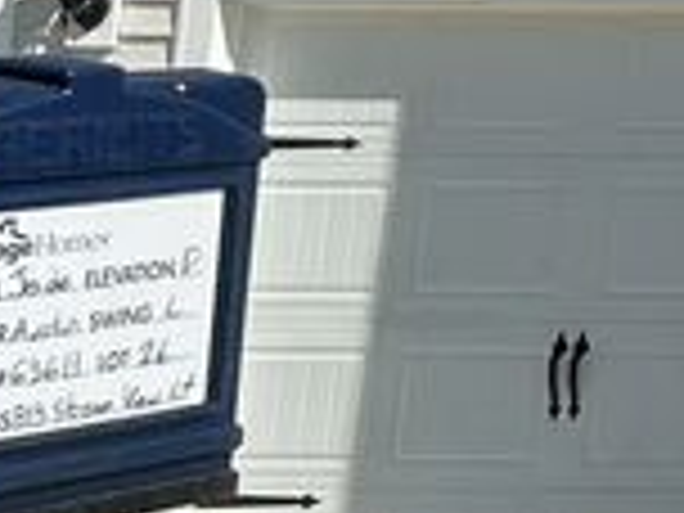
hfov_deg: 8.7
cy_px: -428
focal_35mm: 175
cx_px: 2236
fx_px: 3458
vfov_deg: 8.2
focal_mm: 5.7
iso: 50
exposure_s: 1/6579
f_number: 1.5
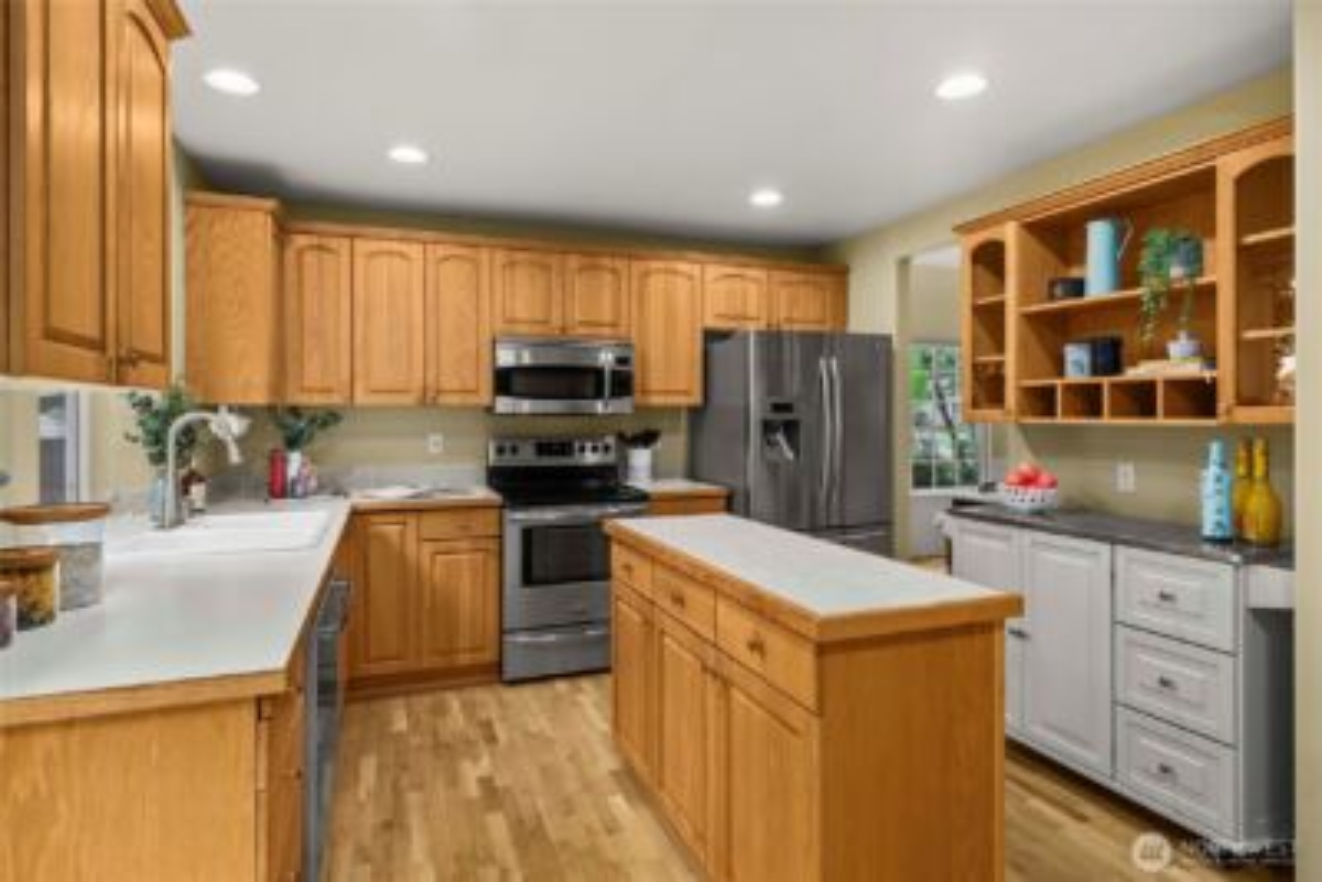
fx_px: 661
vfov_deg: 67.4
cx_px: 661
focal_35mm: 18
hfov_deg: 90.0
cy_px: 441
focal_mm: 18
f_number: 7.1
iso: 1000
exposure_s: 1/6
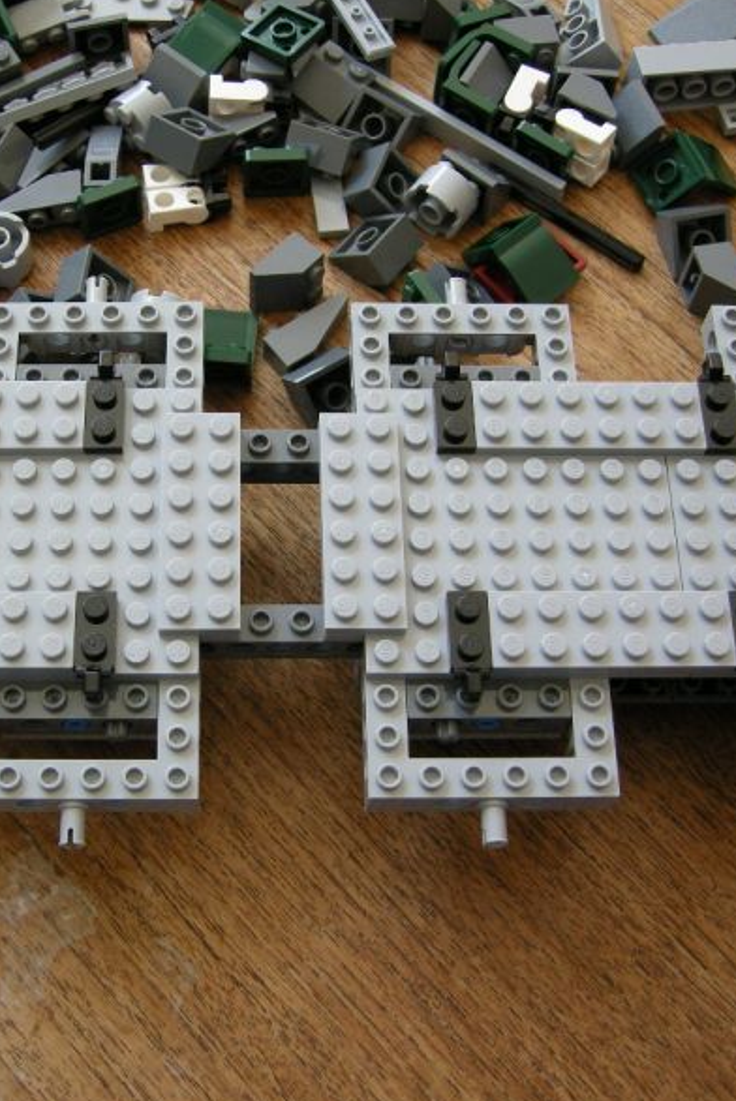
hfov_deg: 26.4
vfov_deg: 38.9
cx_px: 253
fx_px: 1562
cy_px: 550
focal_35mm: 51
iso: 92
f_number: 2.7
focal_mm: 7.5
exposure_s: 1/62.5
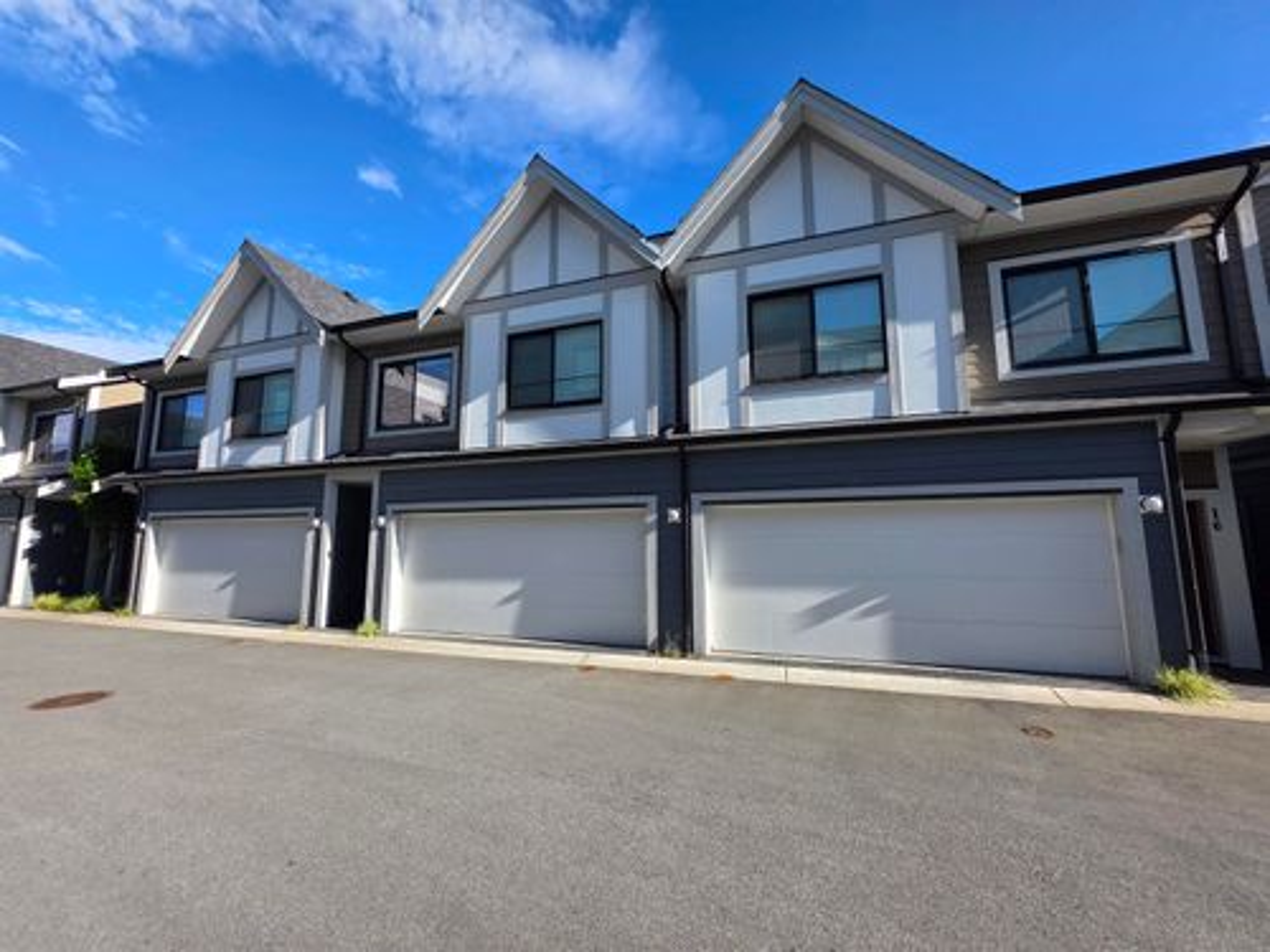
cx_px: 635
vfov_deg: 89.9
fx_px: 477
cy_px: 476
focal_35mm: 13
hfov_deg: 106.2
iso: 64
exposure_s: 1/2000
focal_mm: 2.2
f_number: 1.9
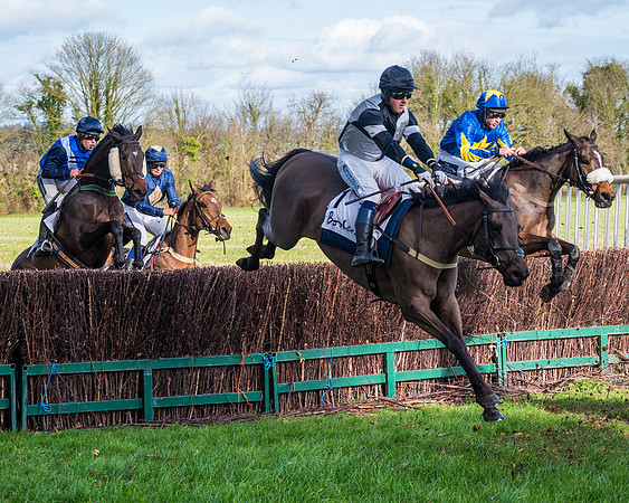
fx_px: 2238
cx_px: 291
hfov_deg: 16.0
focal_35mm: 120
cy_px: 209
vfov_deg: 12.8
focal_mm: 70
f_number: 4
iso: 250
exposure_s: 1/1250
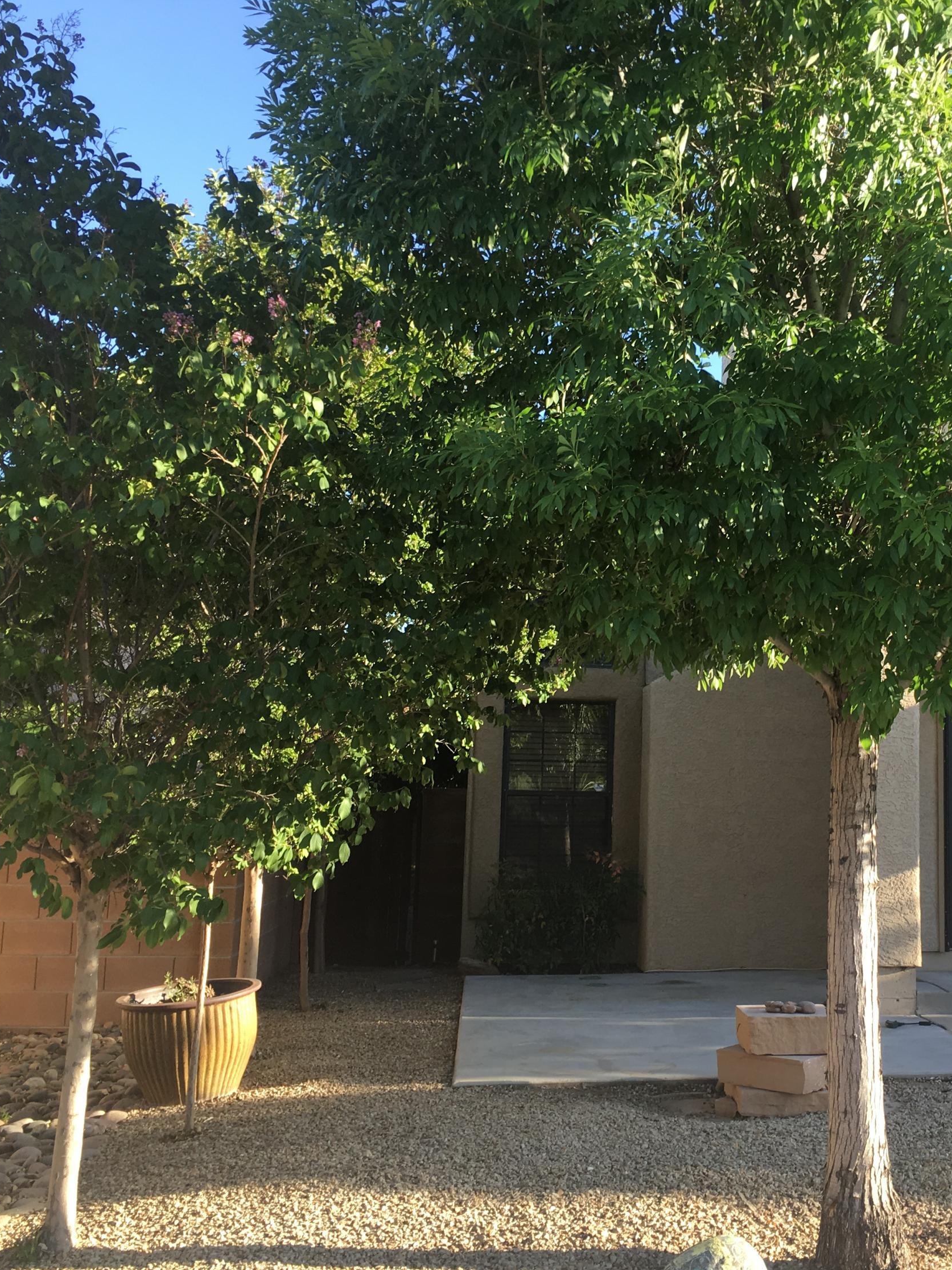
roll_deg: -1.3
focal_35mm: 39
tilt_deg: +5.0
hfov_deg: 36.0
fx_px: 1430
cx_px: 709
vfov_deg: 47.9
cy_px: 631
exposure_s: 1/231
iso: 25
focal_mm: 4.15
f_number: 2.2
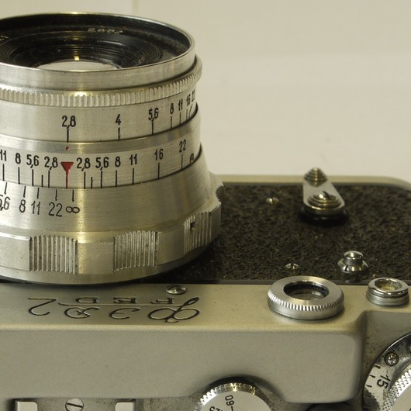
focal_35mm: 112
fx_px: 1504
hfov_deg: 15.5
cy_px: 244
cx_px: 137
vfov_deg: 15.5
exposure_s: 1/40
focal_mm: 28
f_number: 9
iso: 400
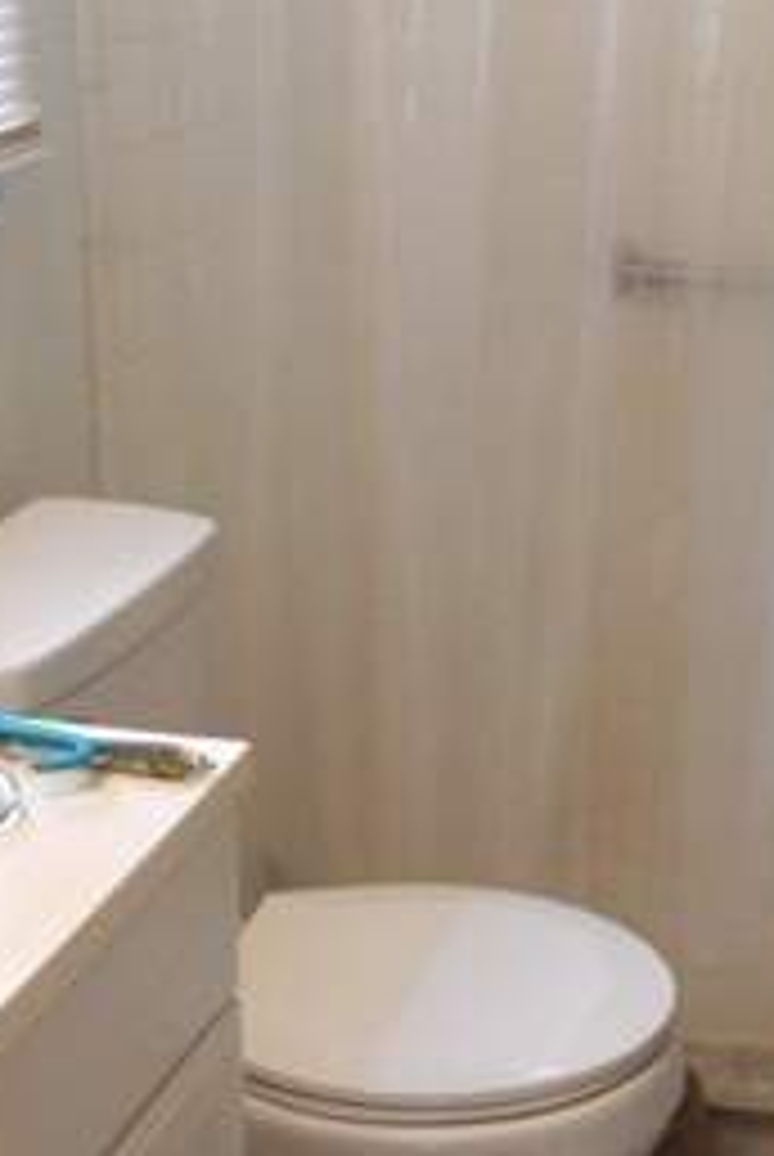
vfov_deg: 32.1
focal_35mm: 62
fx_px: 1994
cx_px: 760
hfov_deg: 21.3
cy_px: 407
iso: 160
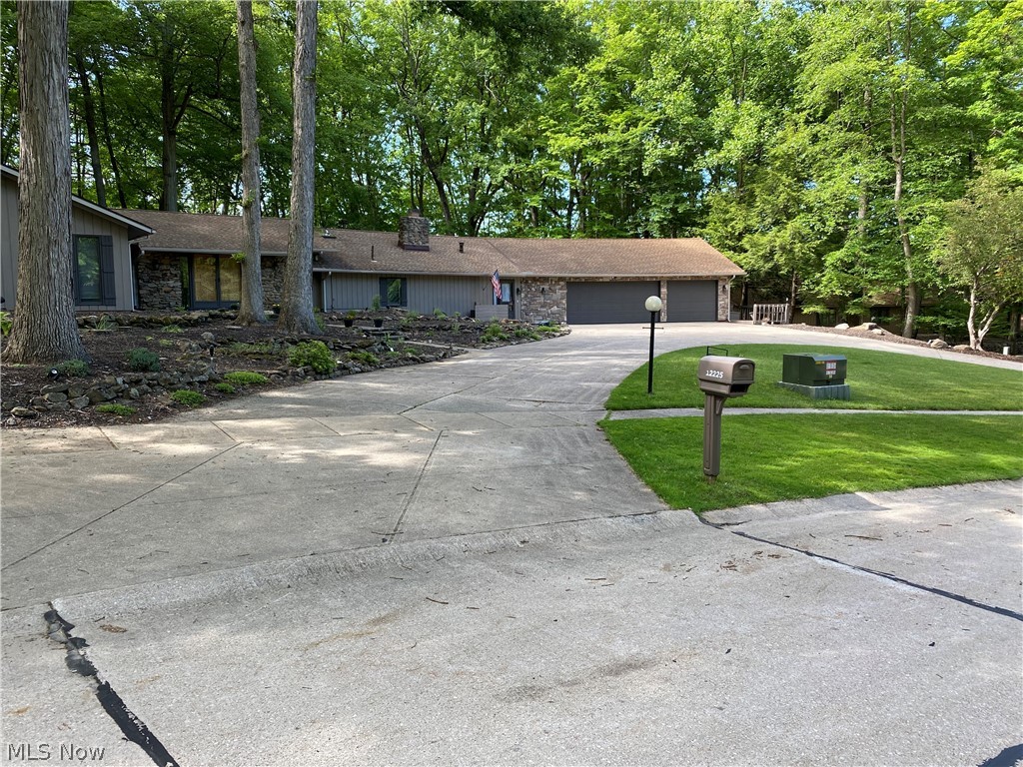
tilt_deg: -5.5
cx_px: 512
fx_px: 768
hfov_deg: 67.3
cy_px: 384
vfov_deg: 53.1
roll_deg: +0.7
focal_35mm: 26
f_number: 1.8
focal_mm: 4.25
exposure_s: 1/191
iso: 32
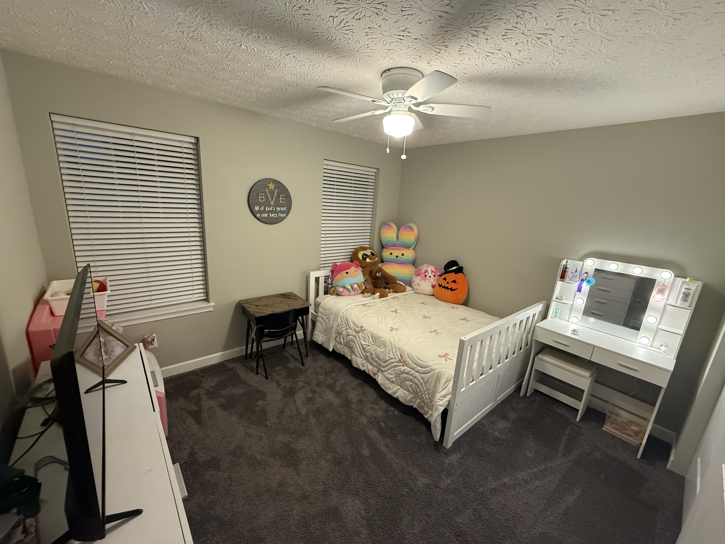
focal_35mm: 14
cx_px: 362
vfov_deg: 85.7
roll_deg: -3.8
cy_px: 272
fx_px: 293
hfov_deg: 102.1
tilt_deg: -13.2
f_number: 2.2
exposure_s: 1/60
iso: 320
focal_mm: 2.22
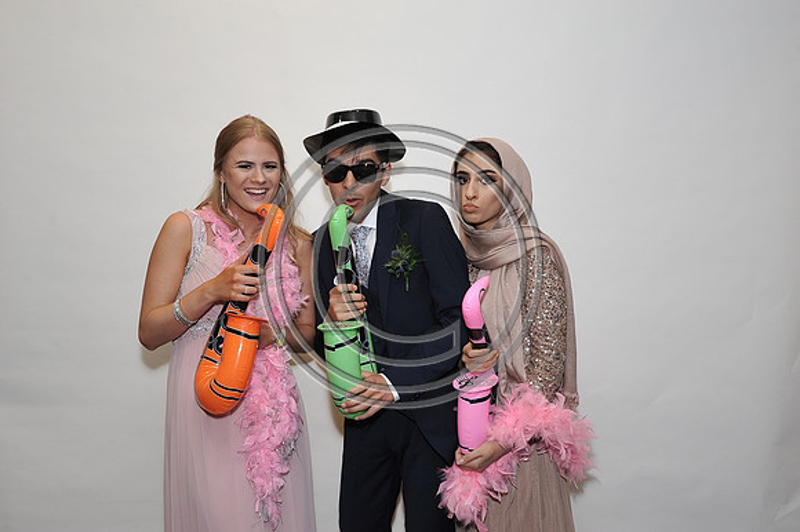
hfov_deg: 46.4
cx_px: 400
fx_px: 933
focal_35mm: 42
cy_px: 266
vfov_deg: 31.9
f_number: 6.3
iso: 800
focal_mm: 42
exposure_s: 1/60
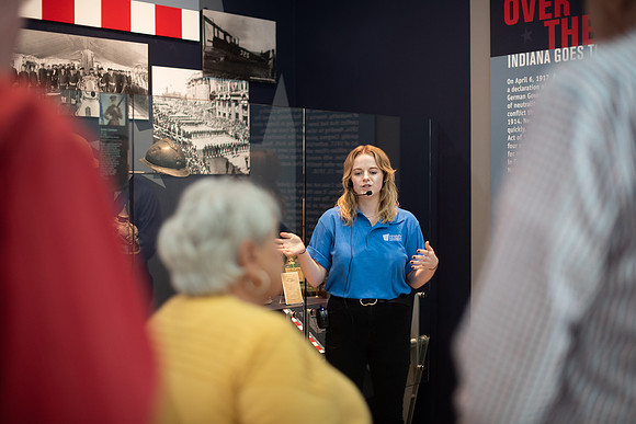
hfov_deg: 39.6
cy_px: 212
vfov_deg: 27.0
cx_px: 318
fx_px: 883
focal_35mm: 50
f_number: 1.8
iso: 640
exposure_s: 1/200
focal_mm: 50
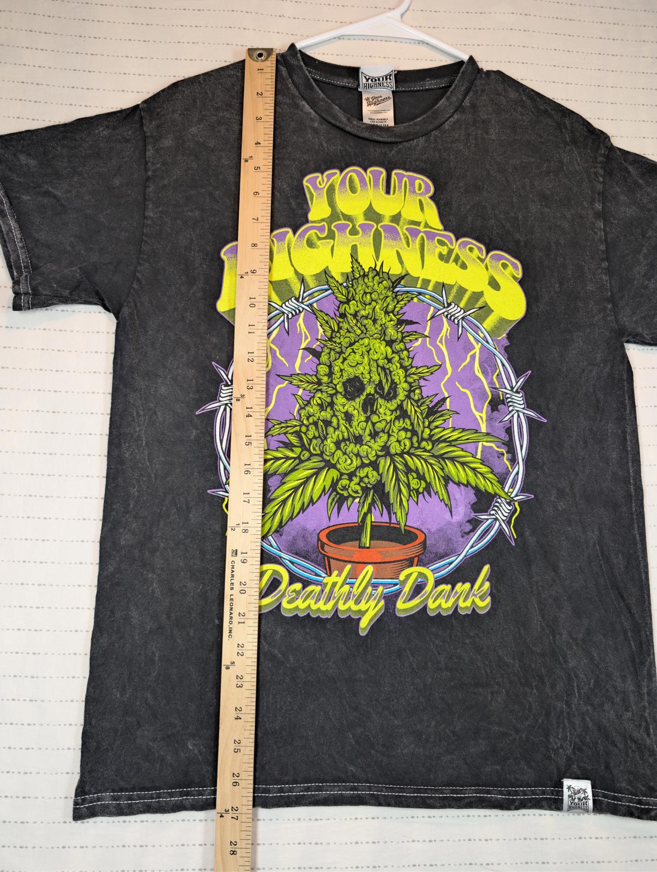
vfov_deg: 71.5
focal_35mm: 24
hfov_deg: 56.9
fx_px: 606
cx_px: 328
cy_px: 436
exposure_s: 1/60
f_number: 1.68
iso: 30
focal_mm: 6.9
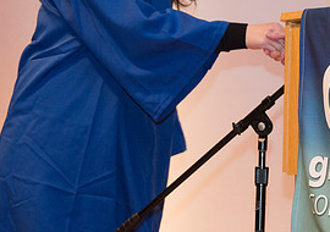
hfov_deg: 6.6
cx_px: 304
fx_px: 2844
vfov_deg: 4.7
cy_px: 36
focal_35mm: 305
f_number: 5.3
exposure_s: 1/80
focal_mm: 112
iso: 2000
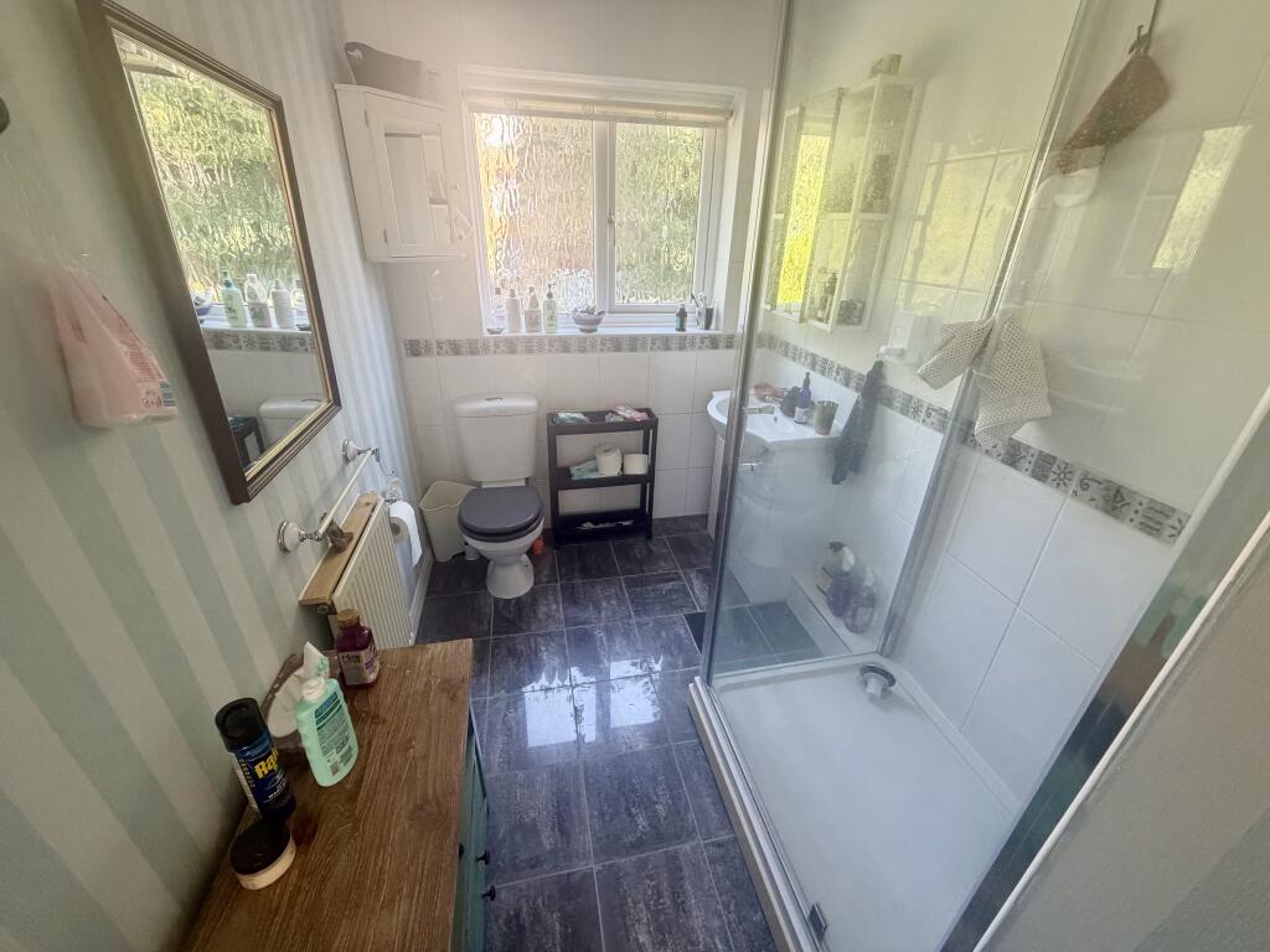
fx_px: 514
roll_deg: -1.3
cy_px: 476
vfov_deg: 85.7
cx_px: 635
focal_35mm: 14
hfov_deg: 102.1
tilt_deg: -26.3
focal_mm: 2.22
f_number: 2.2
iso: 250
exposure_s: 1/121
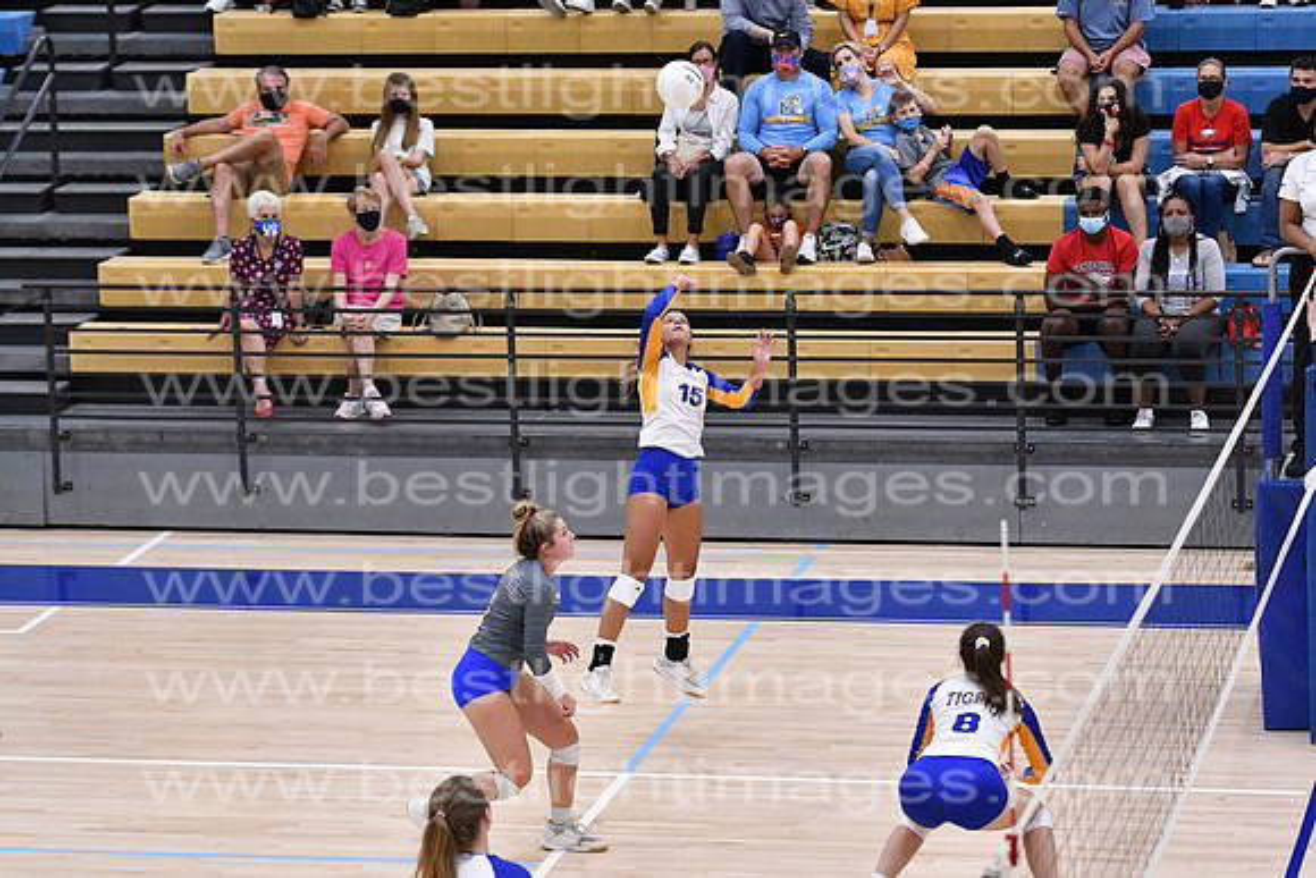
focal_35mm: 135
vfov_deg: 10.2
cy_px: 439
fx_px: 4936
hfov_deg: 15.2
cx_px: 658
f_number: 3.2
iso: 6400
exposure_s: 1/1000
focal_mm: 90
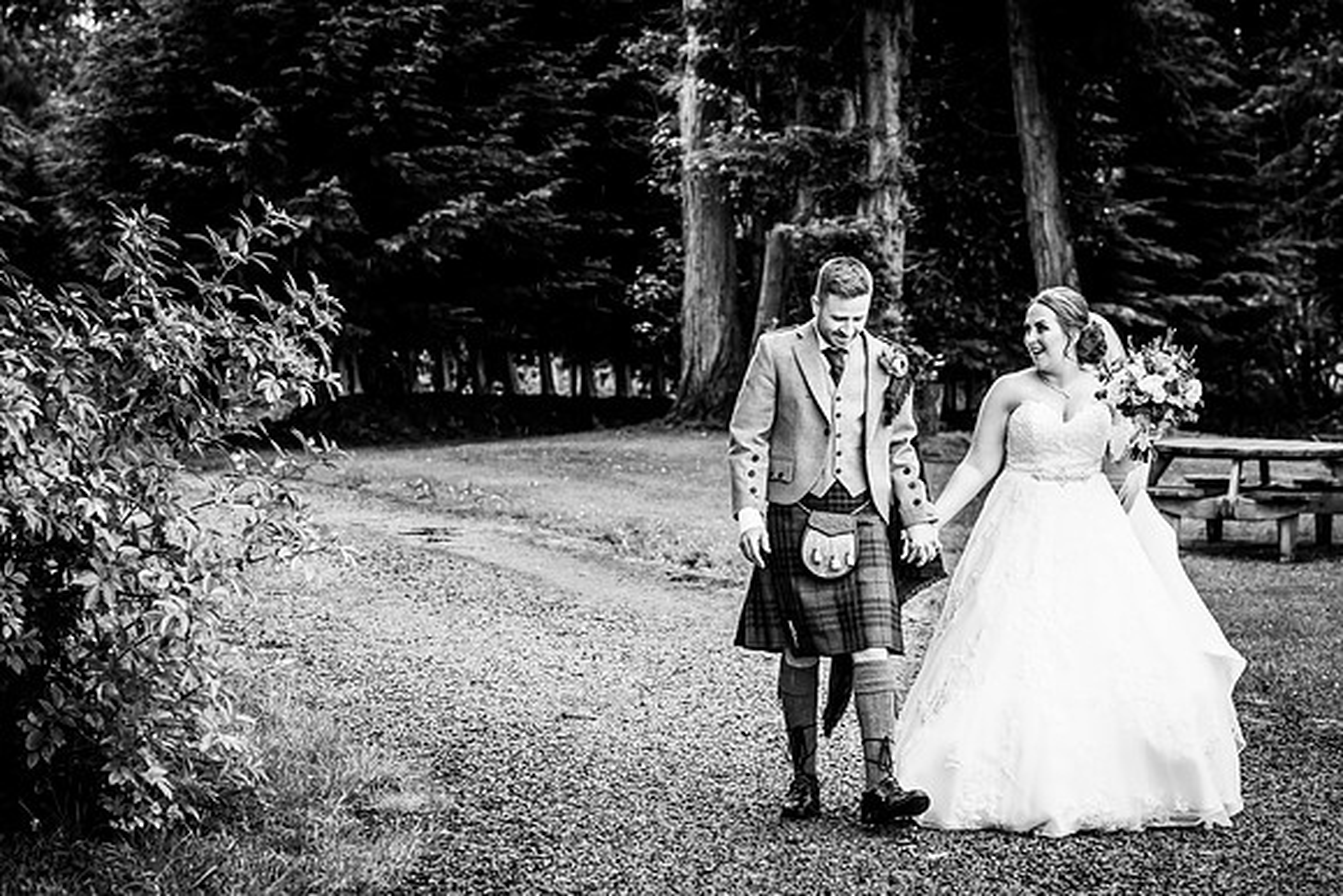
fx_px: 3309
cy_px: 394
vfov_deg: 15.4
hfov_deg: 22.9
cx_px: 685
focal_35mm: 89
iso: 800
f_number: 3.5
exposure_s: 1/200
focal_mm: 70
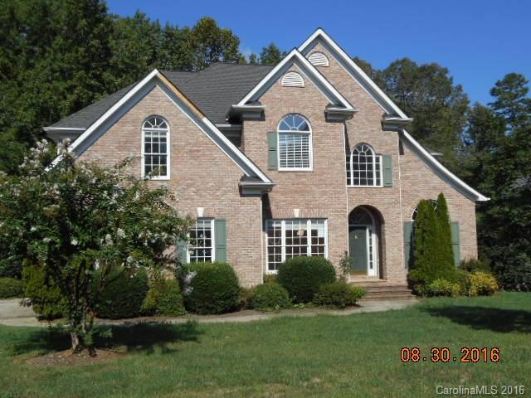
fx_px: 598
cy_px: 199
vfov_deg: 36.8
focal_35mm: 39
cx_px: 266
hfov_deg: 47.9
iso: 80
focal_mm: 6.9
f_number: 4.5
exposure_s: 1/800
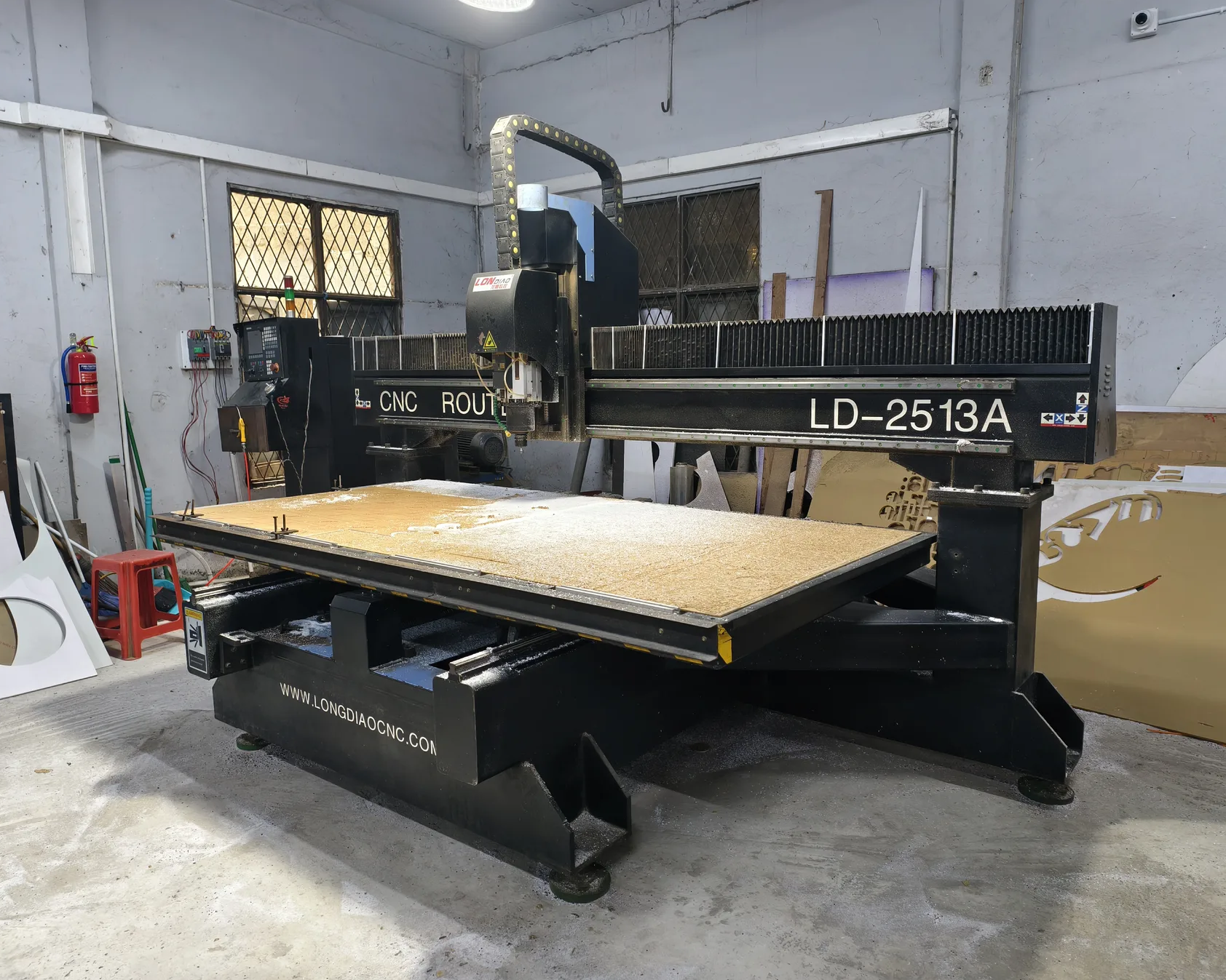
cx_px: 638
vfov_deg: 58.8
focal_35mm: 24
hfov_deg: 70.3
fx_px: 871
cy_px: 490
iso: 351
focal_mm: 6.54
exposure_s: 1/50
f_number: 1.57
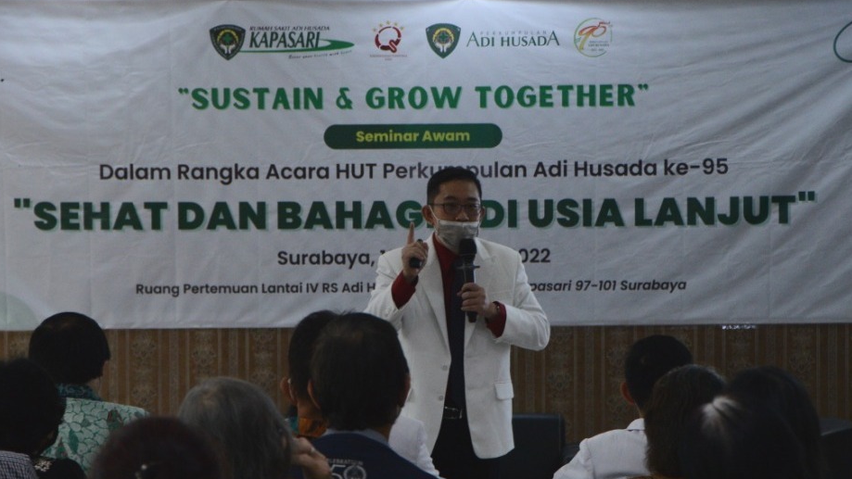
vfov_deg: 9.3
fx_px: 2937
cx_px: 425
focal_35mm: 130
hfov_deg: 16.5
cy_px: 284
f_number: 6.3
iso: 1600
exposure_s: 1/60
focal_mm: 82
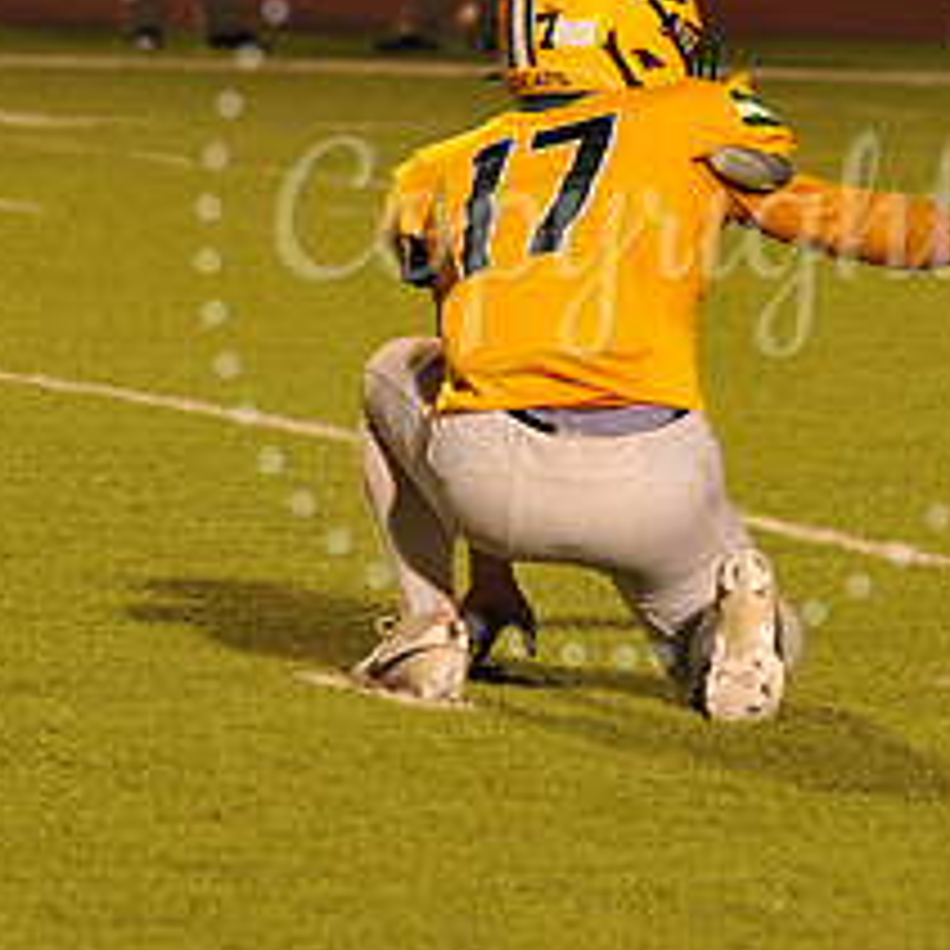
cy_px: 234
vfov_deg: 3.8
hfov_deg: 3.8
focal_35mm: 467
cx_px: 626
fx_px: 14500
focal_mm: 200
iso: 3200
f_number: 7.1
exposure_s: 1/160
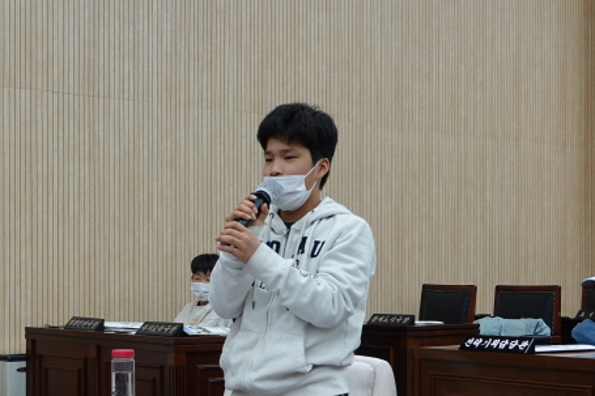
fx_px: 1090
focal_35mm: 66
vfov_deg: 20.5
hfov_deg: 30.4
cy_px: 276
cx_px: 214
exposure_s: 1/40
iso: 100
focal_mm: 11.03
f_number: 2.8
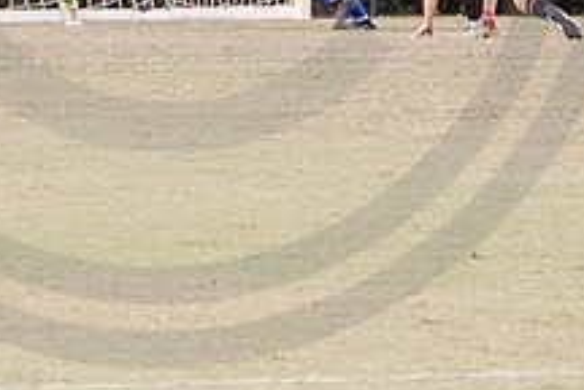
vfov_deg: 1.8
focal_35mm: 783
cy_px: -390
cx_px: -24
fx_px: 12701
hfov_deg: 2.6
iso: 640
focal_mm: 90
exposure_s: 1/125
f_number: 3.2
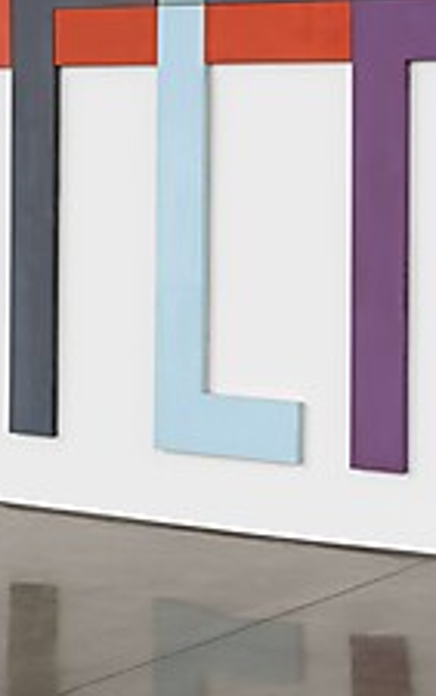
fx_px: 1841
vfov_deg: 20.9
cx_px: 524
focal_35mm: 97
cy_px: 42
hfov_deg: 13.2
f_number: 10
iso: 400
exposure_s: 1/100
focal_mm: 41.8
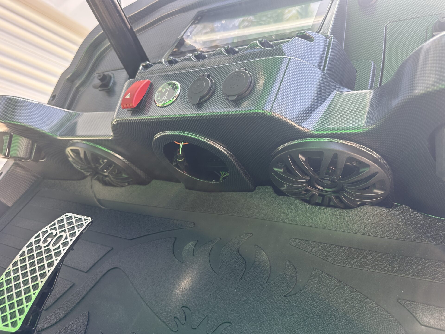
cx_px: 222
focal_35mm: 24
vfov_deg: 56.8
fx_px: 309
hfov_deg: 71.6
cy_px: 167
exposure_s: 1/244
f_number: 1.78
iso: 80
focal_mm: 6.86
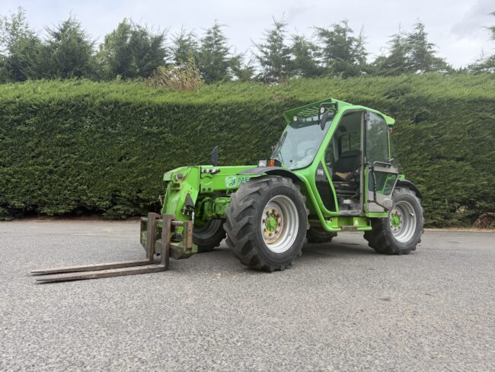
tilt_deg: +0.8
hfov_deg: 71.6
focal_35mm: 24
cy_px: 186
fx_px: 343
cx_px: 248
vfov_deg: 56.8
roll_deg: +1.7
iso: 100
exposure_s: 1/1727
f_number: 1.78
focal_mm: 6.76
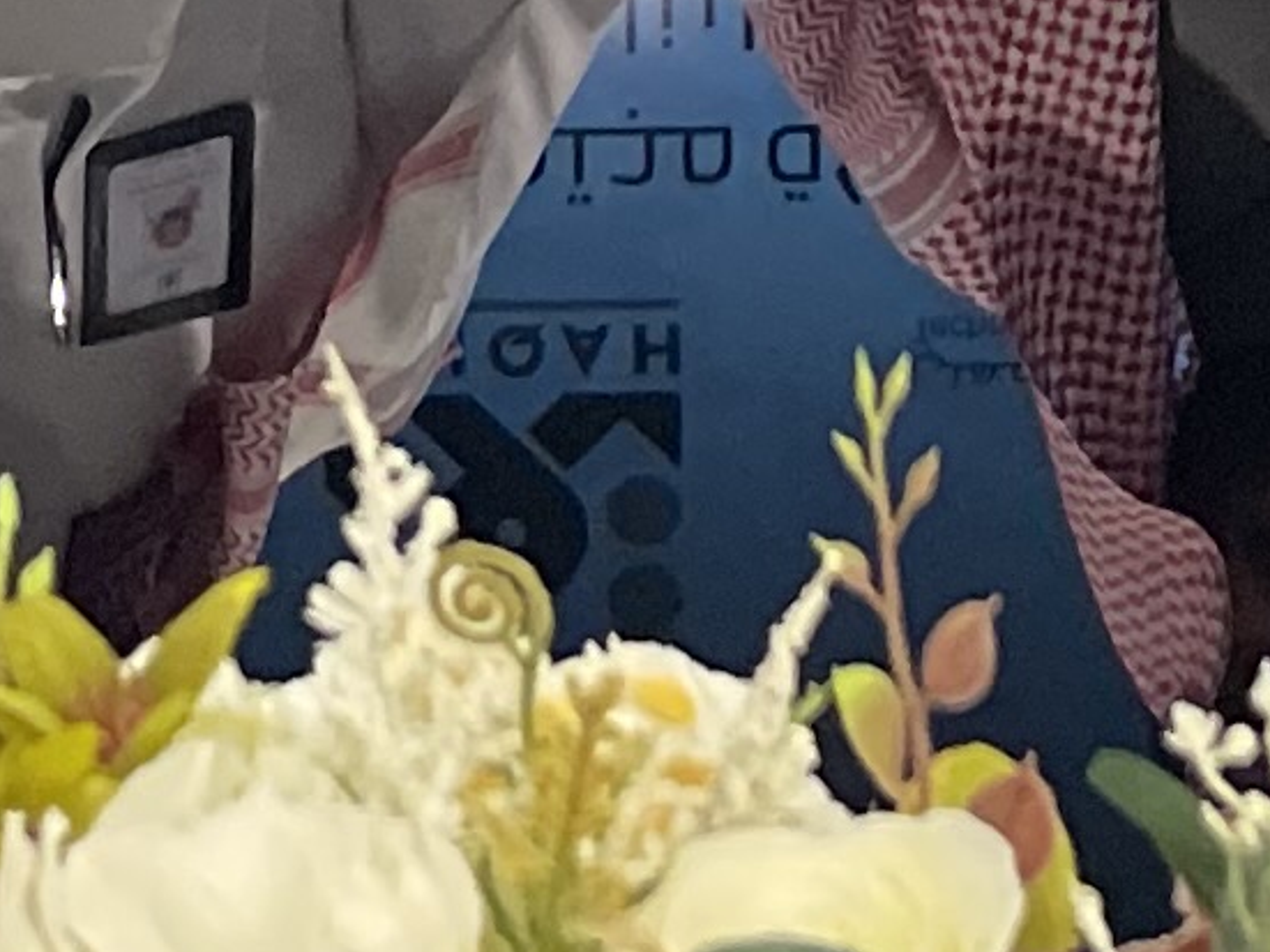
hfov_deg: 10.8
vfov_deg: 7.8
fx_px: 6712
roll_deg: +1.0
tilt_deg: -17.0
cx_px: 477
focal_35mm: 183
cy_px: -957
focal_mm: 5.1
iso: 320
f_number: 1.6
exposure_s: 1/60
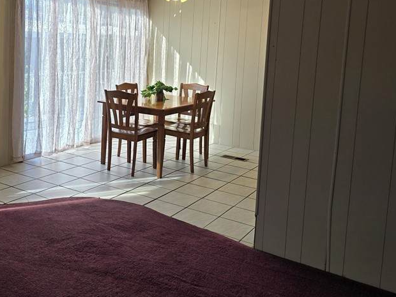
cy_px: 88
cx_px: 137
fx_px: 435
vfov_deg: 37.1
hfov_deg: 48.3
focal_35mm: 38
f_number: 1.7
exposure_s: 1/120
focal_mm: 6.3
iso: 40
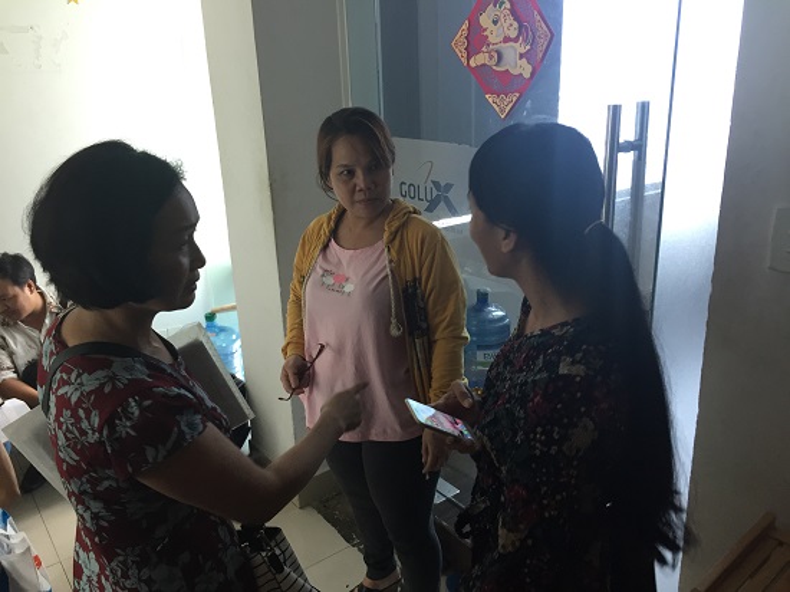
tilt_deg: -19.2
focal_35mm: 29
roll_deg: +0.5
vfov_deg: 48.2
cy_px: 296
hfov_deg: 61.7
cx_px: 395
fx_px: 662
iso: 100
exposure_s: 1/33
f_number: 2.2
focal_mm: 4.15
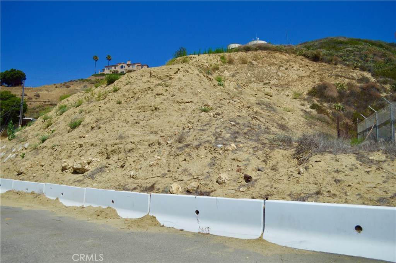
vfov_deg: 47.8
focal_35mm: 27
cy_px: 132
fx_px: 297
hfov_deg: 67.4
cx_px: 198
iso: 100
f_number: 3.5
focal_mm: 18
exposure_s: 1/2000
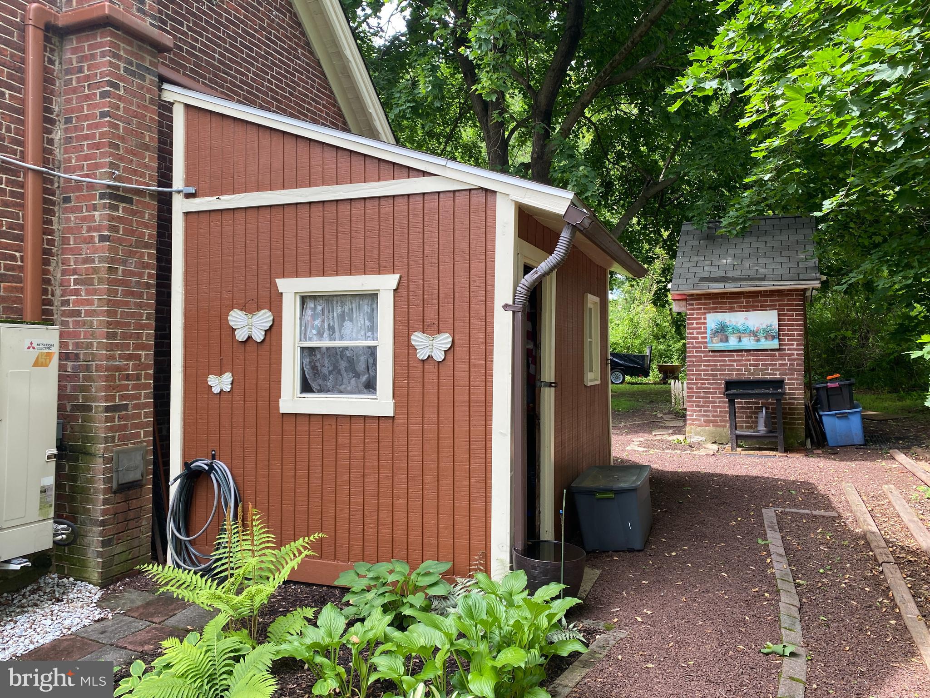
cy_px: 349
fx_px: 699
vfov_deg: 53.1
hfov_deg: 67.3
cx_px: 465
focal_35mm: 26
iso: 32
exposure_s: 1/162
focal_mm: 4.25
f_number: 1.8
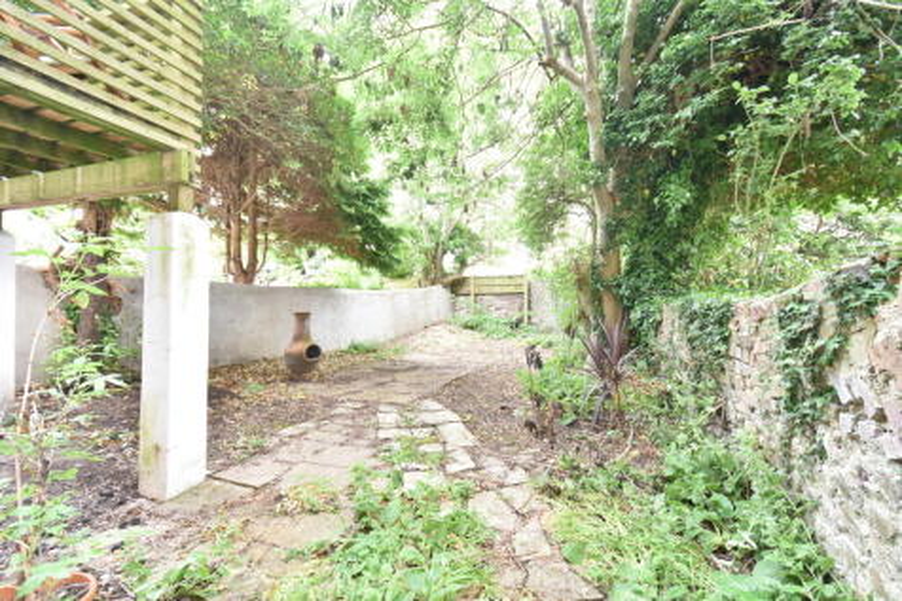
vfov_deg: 77.3
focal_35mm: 15
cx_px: 451
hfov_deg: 100.4
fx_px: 376
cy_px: 300
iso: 500
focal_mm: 10
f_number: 3.5
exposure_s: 1/30
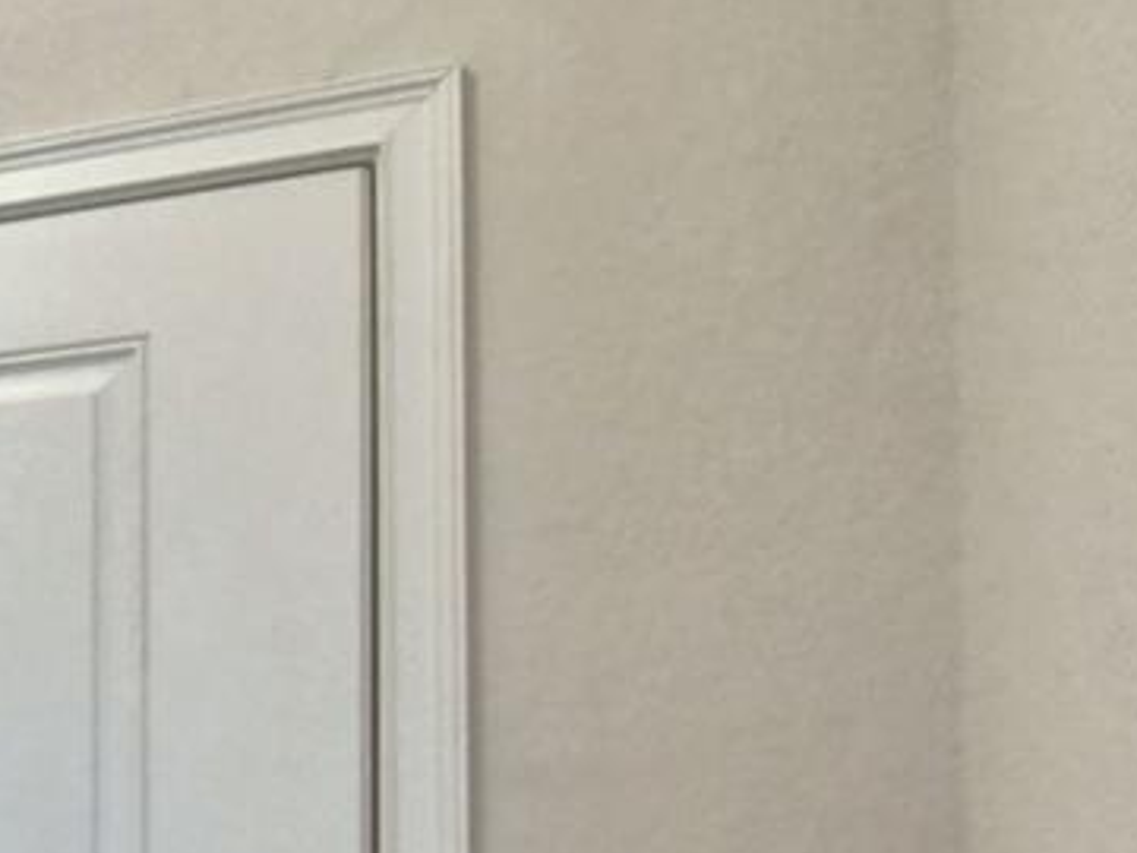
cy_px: 919
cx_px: -891
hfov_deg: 21.0
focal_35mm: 64
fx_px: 2102
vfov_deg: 21.8
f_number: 4.5
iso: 400
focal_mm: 10
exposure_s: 1/80
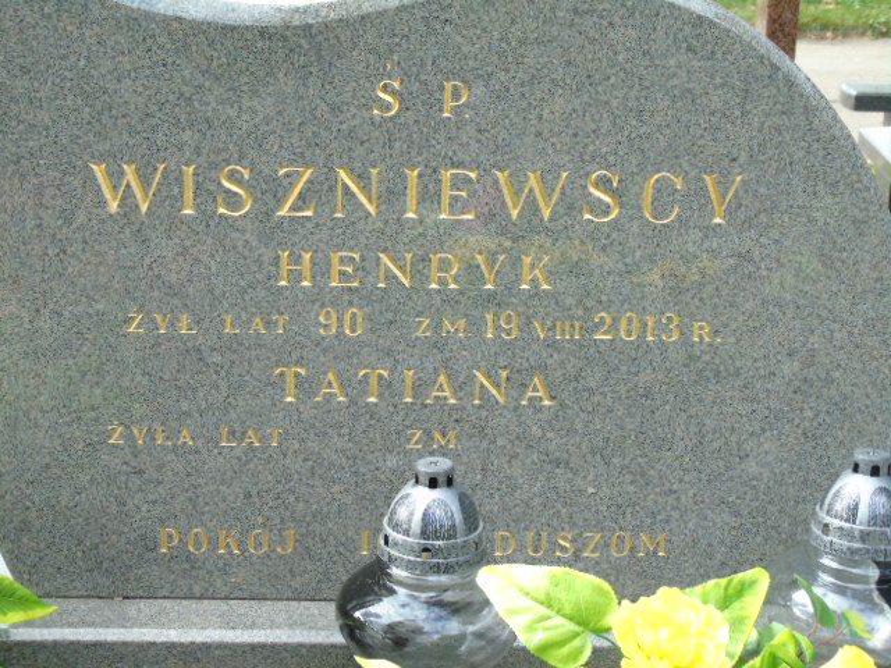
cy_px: 334
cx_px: 446
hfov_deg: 23.8
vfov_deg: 18.0
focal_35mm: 82
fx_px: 2111
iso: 80
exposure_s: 1/60
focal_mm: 15
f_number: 4.1
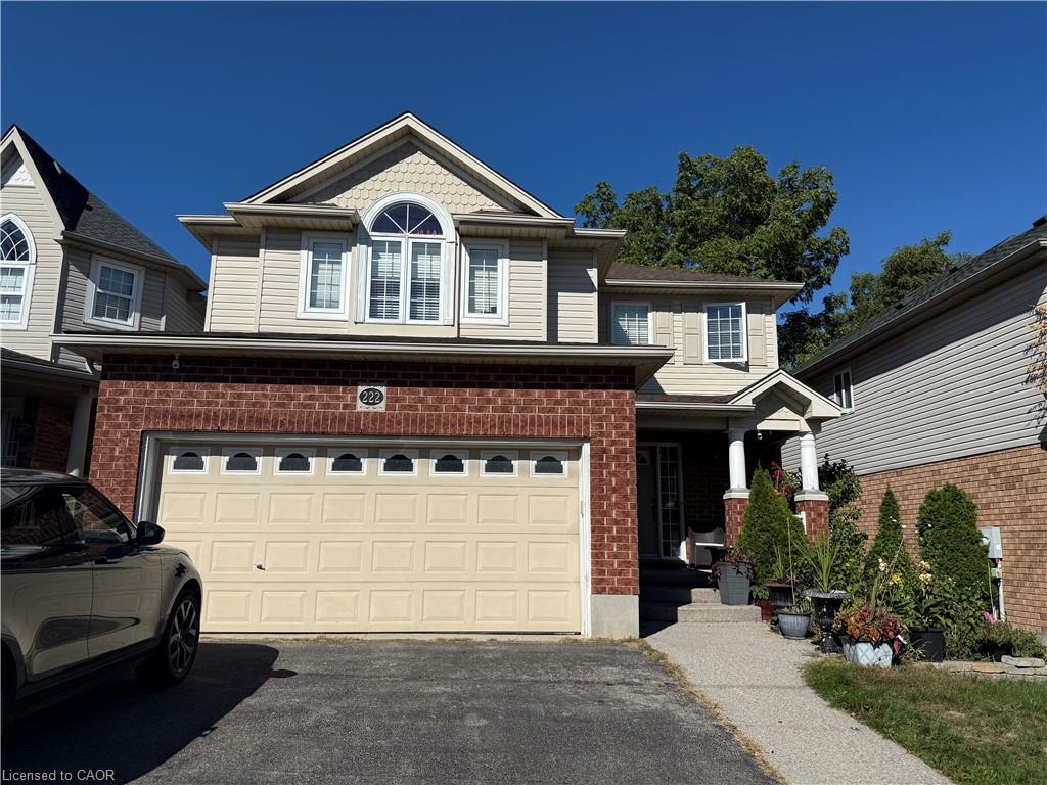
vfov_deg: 56.8
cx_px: 524
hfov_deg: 71.6
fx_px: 726
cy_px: 392
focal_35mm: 24
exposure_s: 1/9091
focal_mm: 6.76
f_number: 1.78
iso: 80
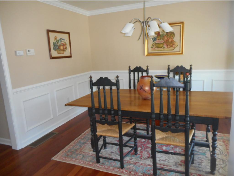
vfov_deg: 54.9
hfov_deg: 69.4
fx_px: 169
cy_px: 88
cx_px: 117
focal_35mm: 25
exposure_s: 1/25
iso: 400
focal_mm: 4.5
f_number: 3.7
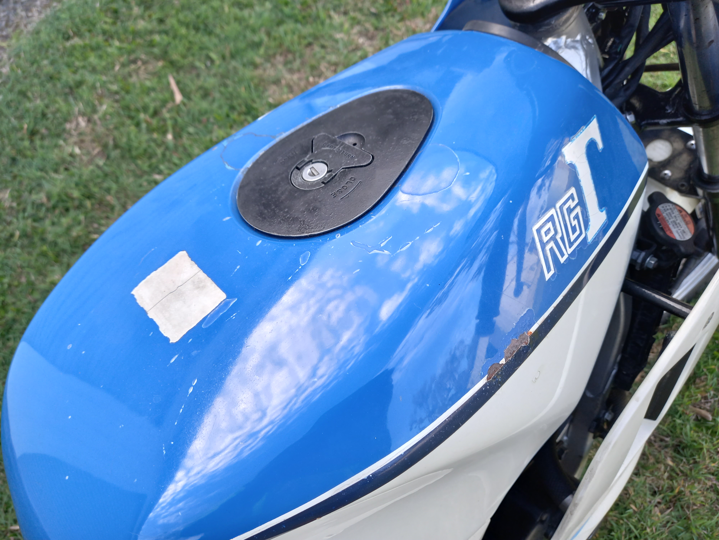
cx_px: 360
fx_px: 519
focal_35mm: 25
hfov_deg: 69.4
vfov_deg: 54.9
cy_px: 270
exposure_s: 1/60
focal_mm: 4.6
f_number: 2
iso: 40
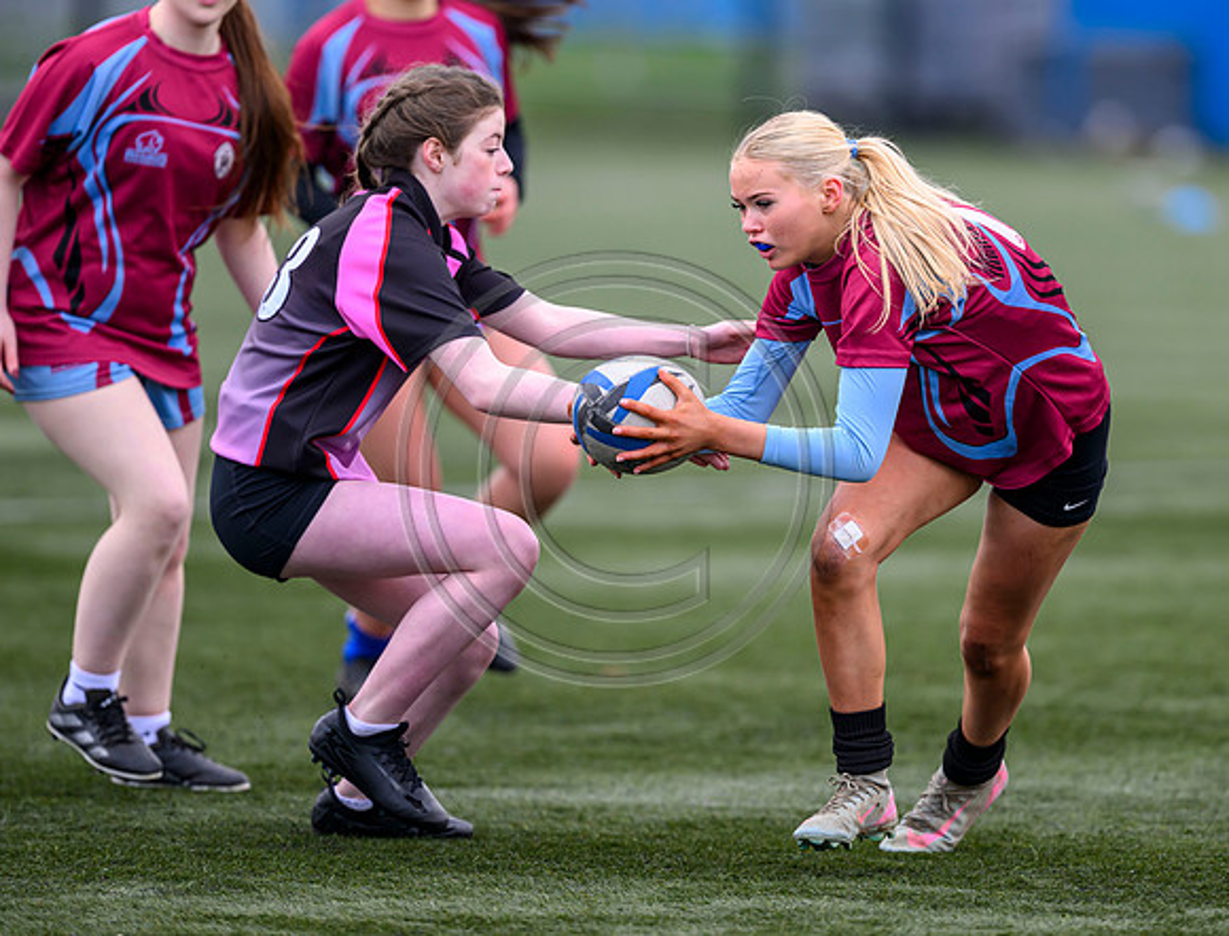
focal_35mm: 445
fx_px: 15896
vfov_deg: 3.4
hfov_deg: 4.4
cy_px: 467
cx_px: 701
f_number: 3.5
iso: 640
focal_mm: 400
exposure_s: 1/1600
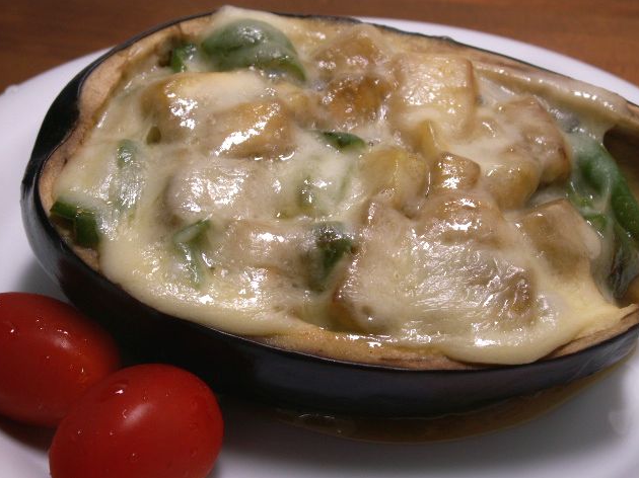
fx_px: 1163
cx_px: 320
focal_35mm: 63
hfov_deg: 30.7
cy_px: 242
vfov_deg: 23.3
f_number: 3.5
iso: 50
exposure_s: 1/30
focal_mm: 10.28
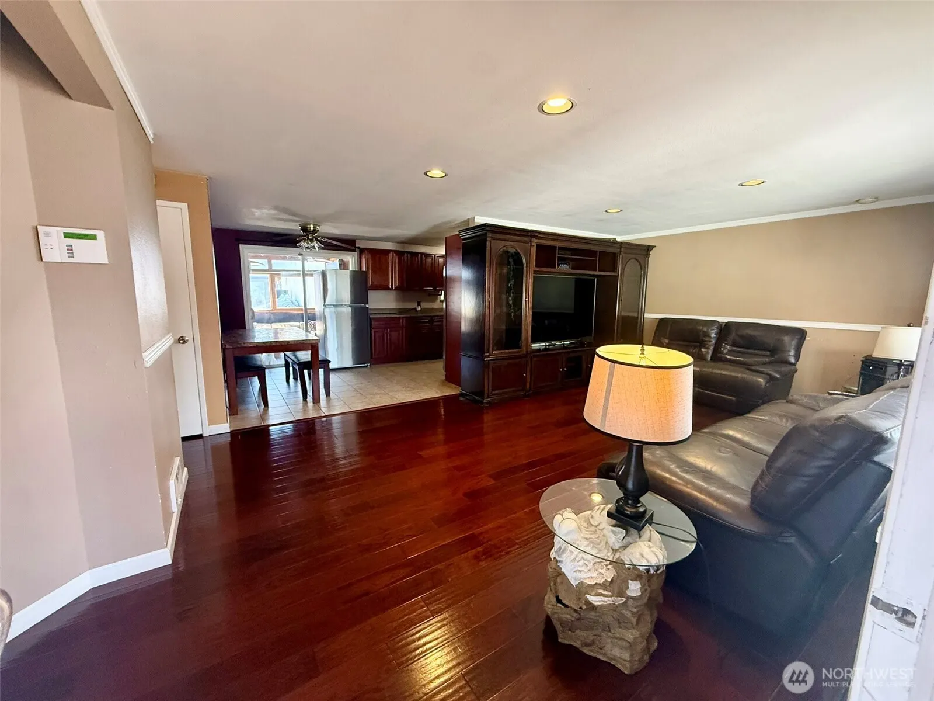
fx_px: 378
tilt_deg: -8.7
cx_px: 467
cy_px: 350
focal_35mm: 14
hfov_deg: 102.1
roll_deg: -0.7
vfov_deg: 85.7
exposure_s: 1/60
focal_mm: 2.22
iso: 400
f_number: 2.2
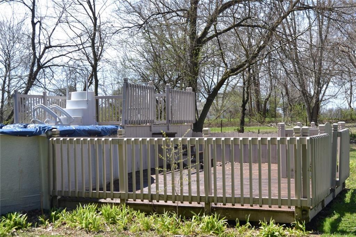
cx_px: 178
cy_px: 118
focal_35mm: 54
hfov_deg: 36.9
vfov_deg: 25.0
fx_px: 534
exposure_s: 1/160
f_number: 6.3
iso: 100
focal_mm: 36
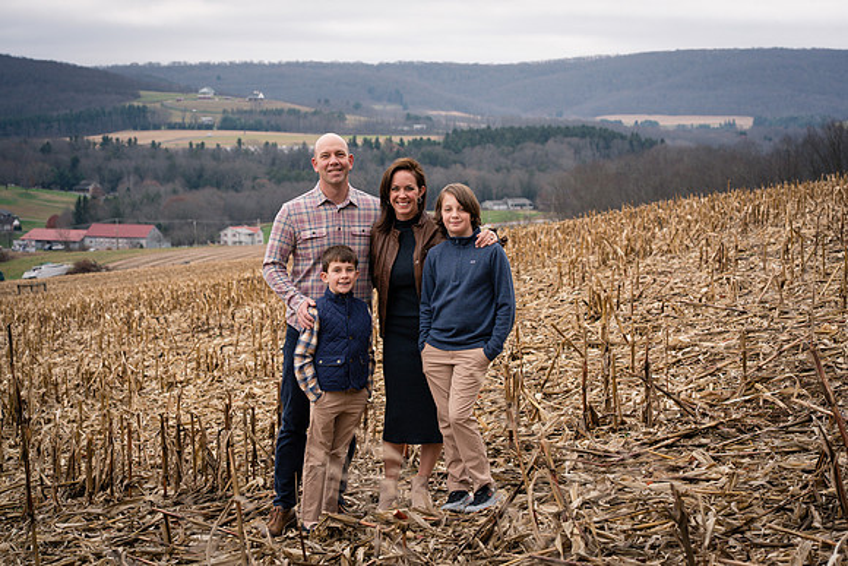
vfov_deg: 14.8
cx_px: 446
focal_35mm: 93
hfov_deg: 22.0
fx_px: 2185
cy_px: 282
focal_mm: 85
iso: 320
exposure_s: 1/250
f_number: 6.3
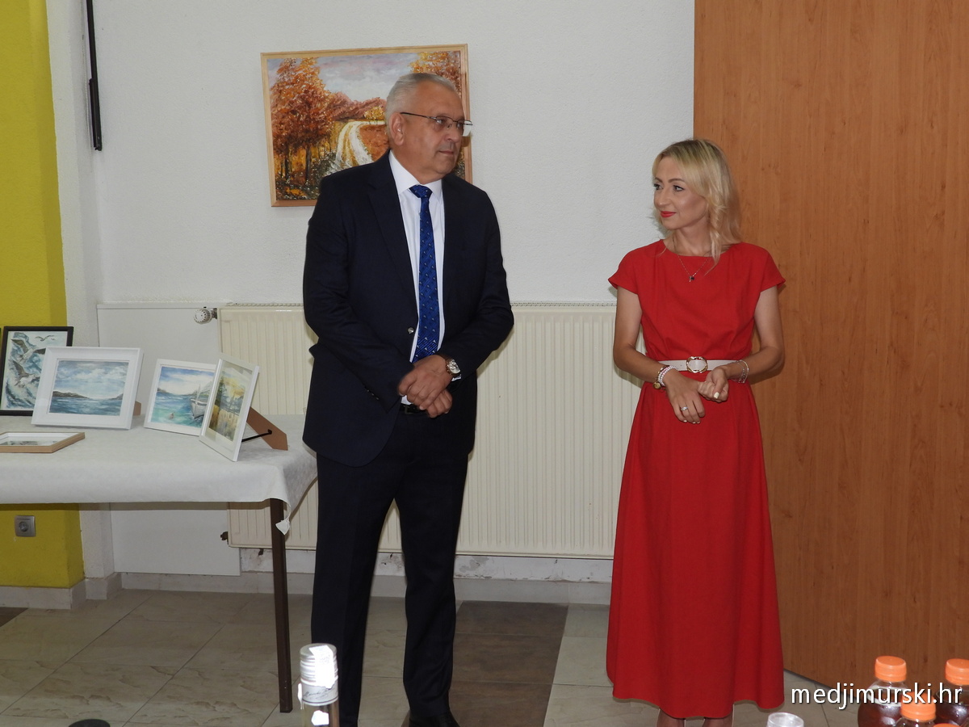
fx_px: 1148
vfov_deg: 35.1
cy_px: 364
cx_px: 484
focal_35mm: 41
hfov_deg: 45.8
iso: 200
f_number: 3.2
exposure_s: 1/30
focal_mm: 7.4
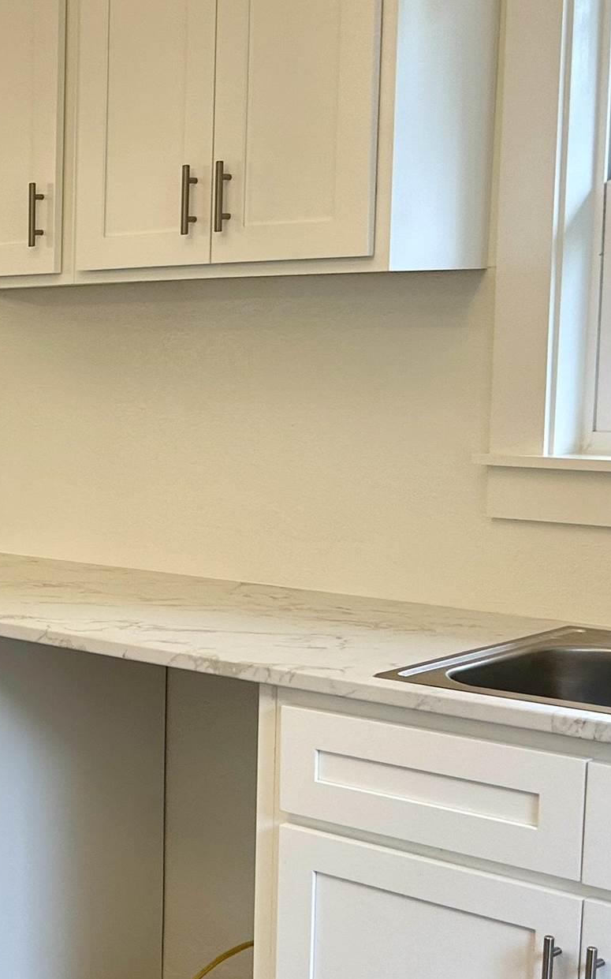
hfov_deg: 17.7
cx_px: -389
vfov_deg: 32.4
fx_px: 1679
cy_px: 567
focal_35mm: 63
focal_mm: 6.86
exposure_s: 1/60
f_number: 1.78
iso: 125
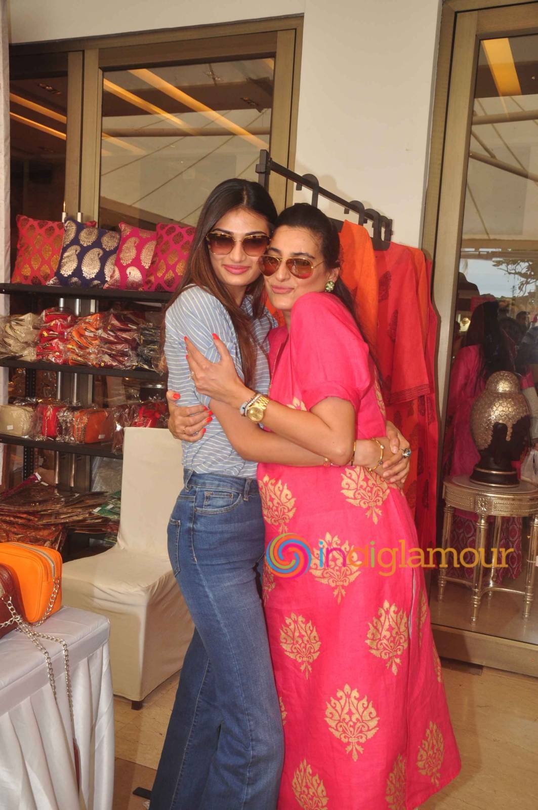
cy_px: 405
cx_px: 269
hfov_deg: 39.9
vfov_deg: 57.3
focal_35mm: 33
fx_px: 741
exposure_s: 1/160
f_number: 7.1
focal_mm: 22
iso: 400
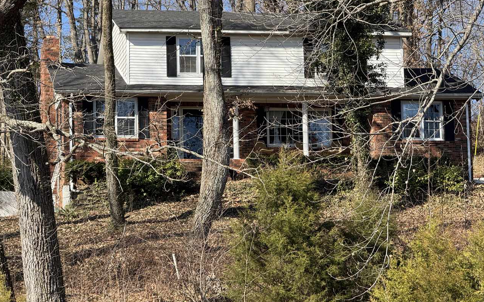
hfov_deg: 16.3
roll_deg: +1.0
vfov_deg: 10.2
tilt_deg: +9.3
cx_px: 242
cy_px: 123
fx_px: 1688
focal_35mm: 128
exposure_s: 1/596
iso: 50
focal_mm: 15.66
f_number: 2.8
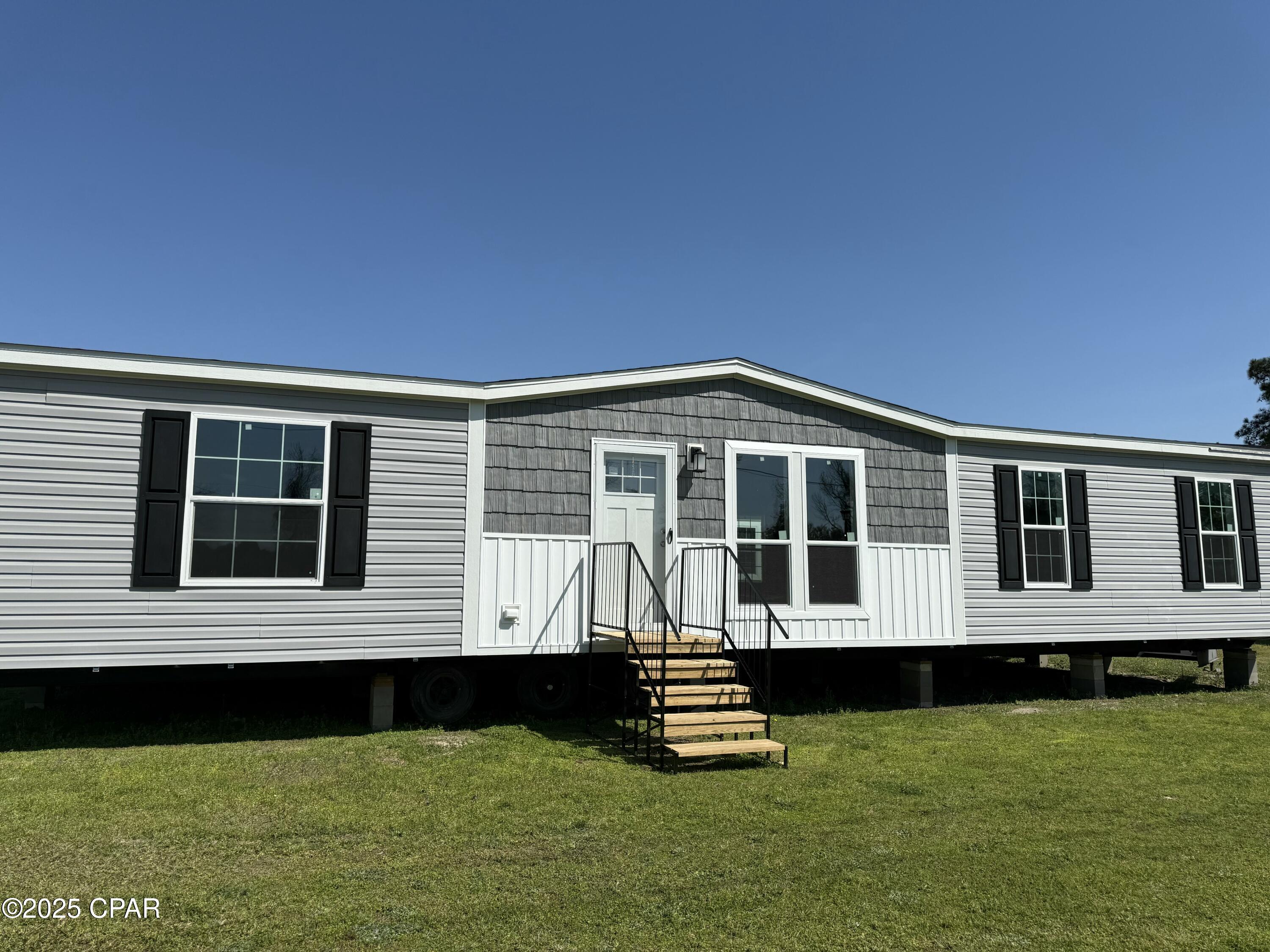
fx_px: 881
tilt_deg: +9.0
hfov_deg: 71.6
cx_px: 635
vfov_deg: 56.8
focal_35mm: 24
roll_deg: -0.7
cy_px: 476
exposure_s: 1/8130
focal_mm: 6.76
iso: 80
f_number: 1.78
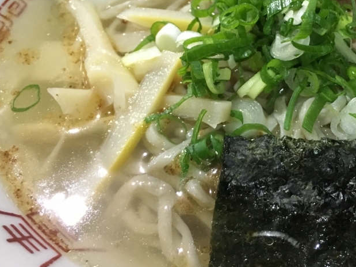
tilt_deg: -49.4
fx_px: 494
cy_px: 102
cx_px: 254
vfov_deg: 30.1
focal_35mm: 48
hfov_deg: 38.9
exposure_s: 1/17
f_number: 2.2
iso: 250
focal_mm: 4.15
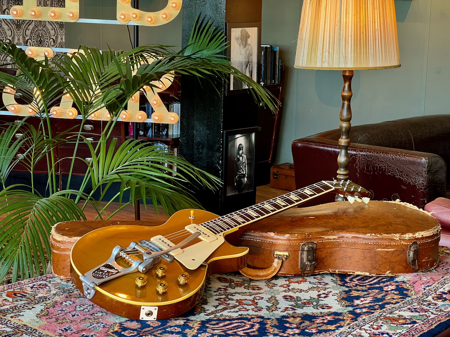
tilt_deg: -8.8
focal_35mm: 77
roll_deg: -1.0
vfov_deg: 19.1
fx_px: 1001
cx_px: 225
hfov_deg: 25.3
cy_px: 168
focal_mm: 9
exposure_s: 1/50
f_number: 2.8
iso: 125
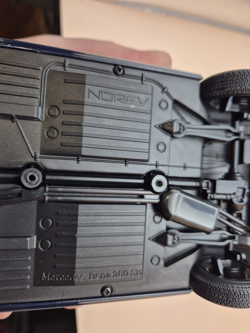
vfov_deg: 73.9
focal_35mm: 23
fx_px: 221
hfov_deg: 58.9
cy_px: 166
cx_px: 125
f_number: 1.8
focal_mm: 5.4
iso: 64
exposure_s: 1/51
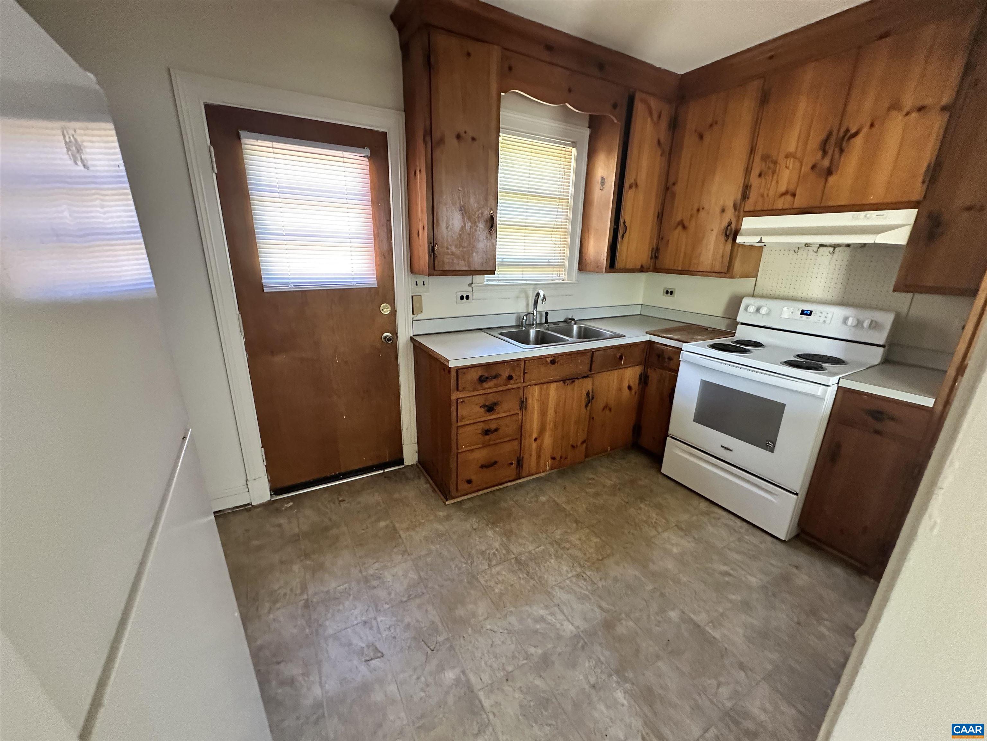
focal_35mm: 14
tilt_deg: -16.0
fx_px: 399
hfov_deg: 102.1
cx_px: 494
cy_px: 370
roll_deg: -1.6
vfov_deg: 85.7
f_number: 2.2
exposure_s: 1/60
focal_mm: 2.22
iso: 800
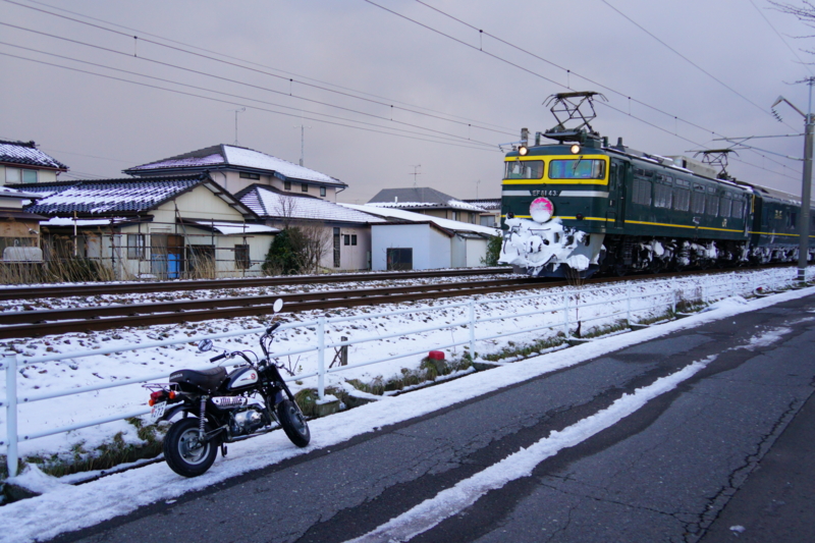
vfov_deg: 42.3
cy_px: 272
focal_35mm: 31
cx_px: 408
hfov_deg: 60.3
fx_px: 702
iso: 1000
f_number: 4
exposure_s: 1/1000
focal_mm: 21
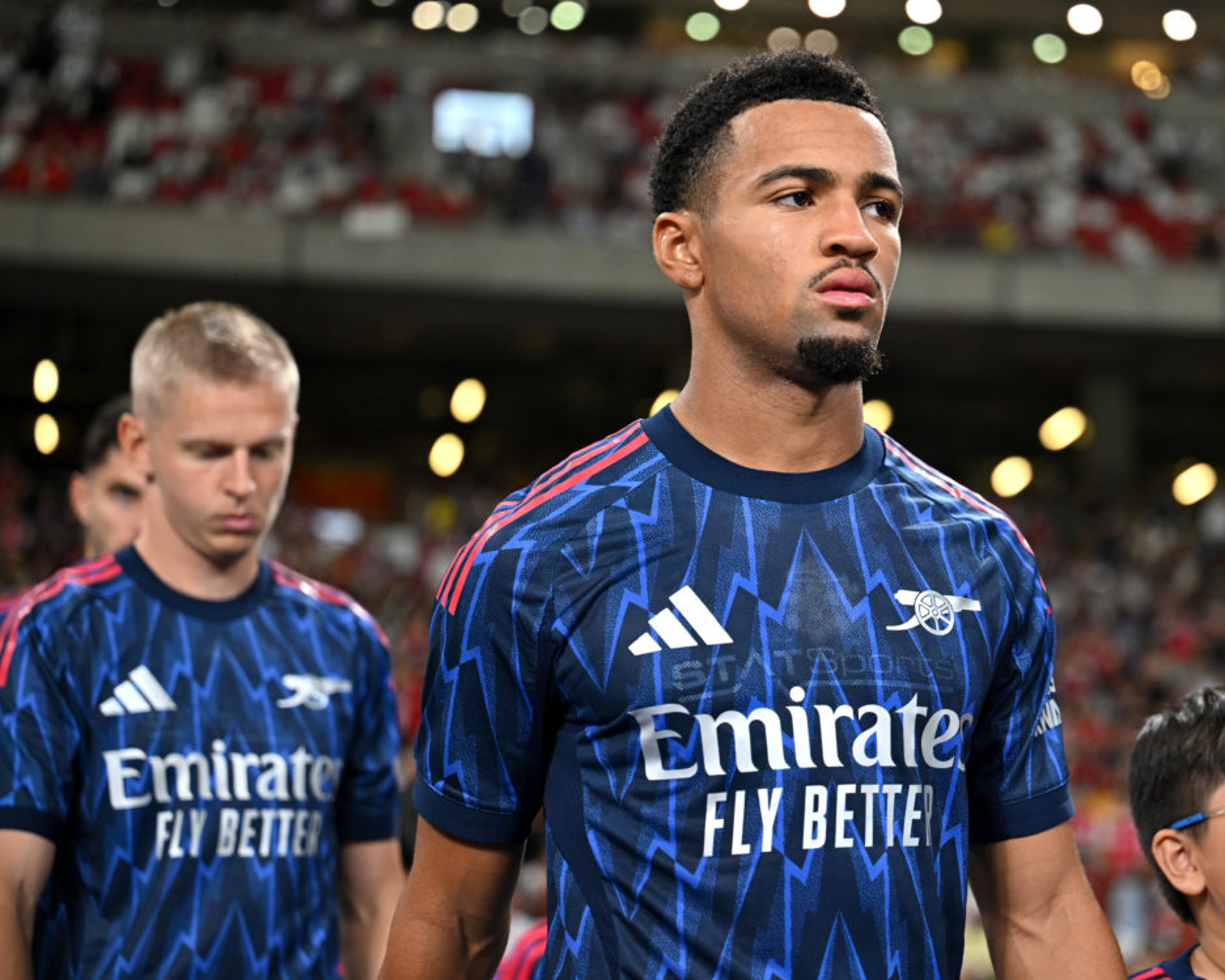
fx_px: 2901
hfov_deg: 23.8
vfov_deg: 19.2
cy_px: 496
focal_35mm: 80
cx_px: 745
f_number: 2.8
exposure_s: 1/800
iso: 2500
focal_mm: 70
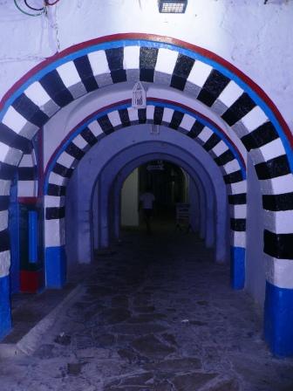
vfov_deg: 51.4
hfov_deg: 39.7
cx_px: 146
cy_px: 196
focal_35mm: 36
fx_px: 406
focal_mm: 6
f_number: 2.8
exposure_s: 1/60
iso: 100
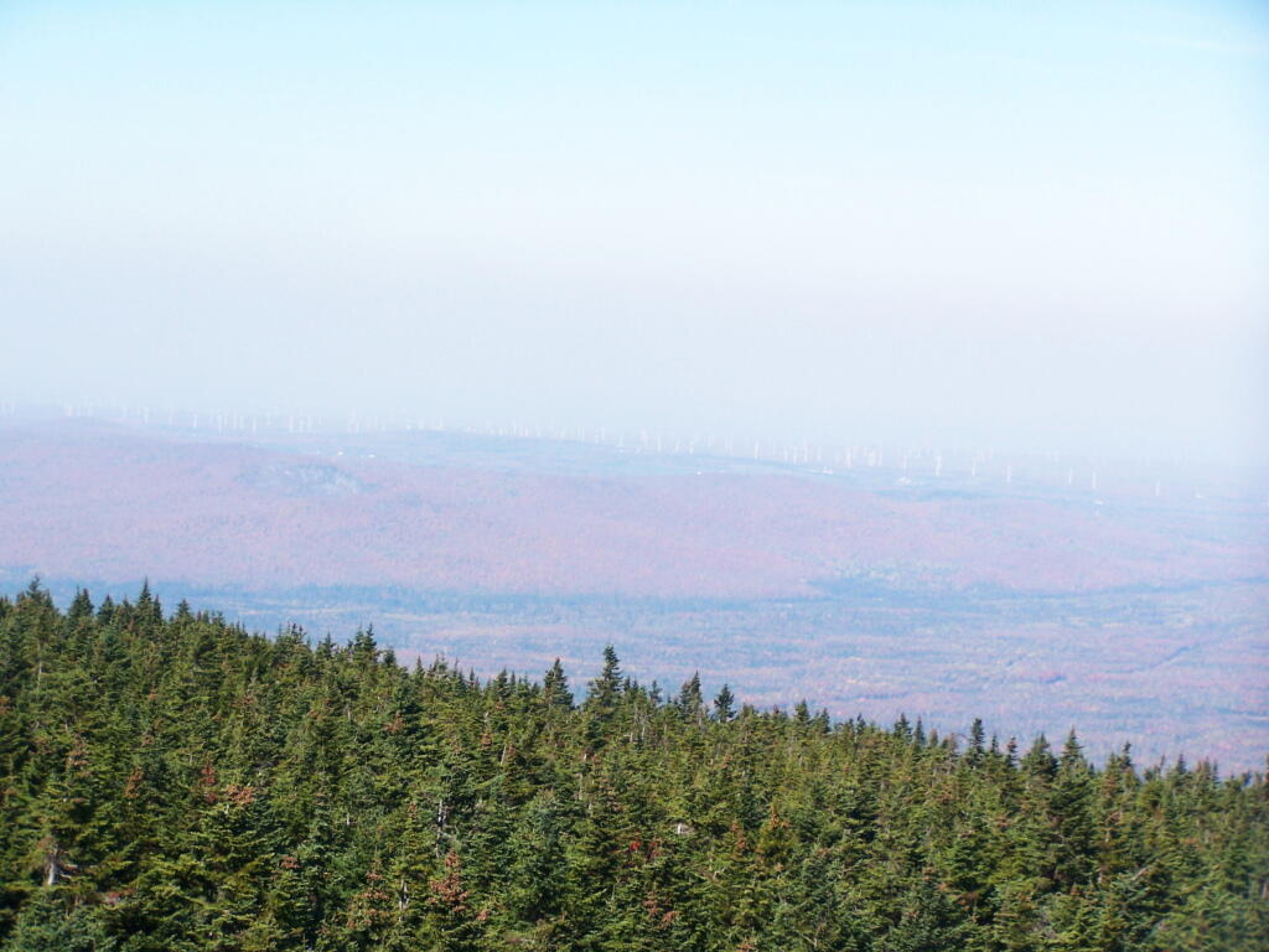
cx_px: 634
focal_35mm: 105
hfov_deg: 18.7
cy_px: 476
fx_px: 3849
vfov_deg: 14.1
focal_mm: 17.5
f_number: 3.2
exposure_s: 1/1000
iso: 80
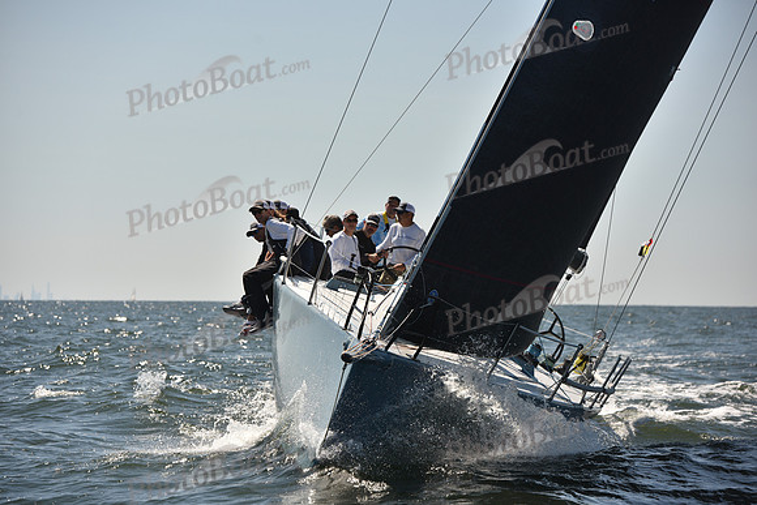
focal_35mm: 150
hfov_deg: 13.7
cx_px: 378
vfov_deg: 9.2
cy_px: 252
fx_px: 3155
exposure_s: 1/800
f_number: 5
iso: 250
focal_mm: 150
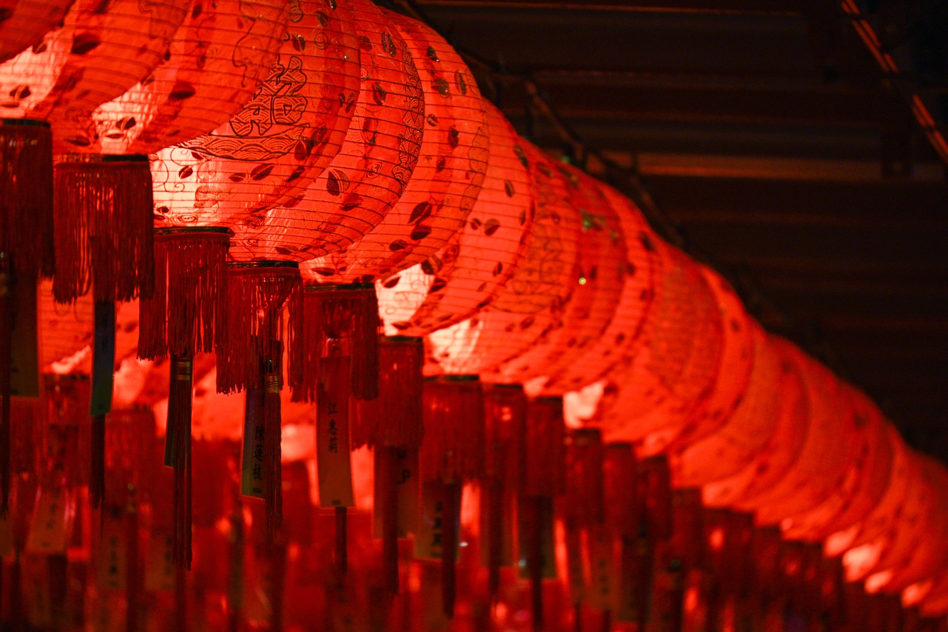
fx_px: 8294
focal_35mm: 315
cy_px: 316
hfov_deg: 6.5
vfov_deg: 4.4
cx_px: 474
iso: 1000
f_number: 6
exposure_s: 1/250
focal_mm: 210
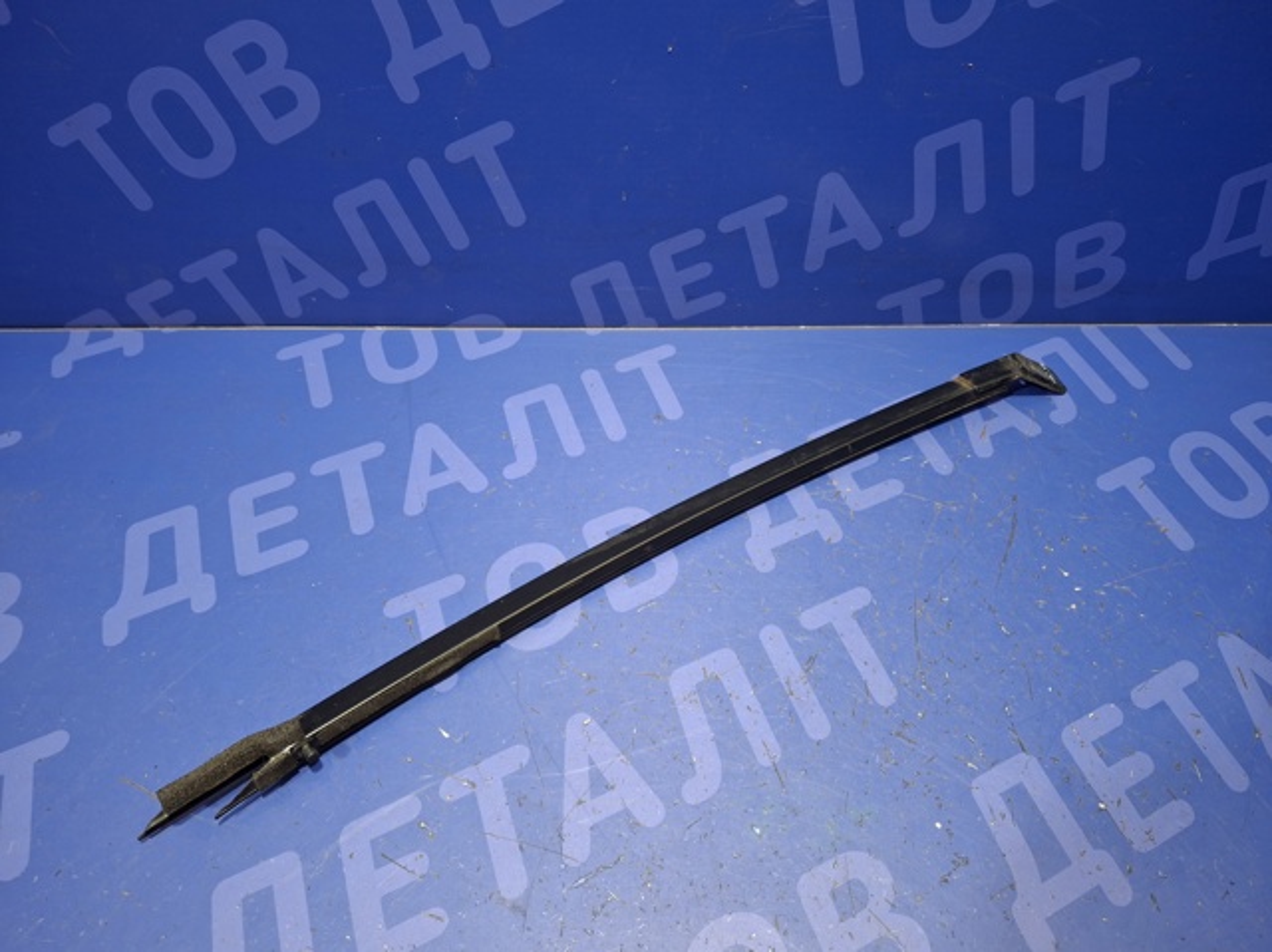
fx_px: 918
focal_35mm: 25
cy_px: 476
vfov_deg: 54.8
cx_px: 636
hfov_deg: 69.4
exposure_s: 1/33
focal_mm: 4.69
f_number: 1.8
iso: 250
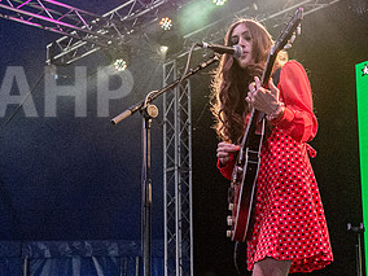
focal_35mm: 70
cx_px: 284
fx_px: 744
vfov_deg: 20.9
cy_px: 183
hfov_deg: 27.3
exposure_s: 1/500
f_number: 3.5
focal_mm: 24
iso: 4000
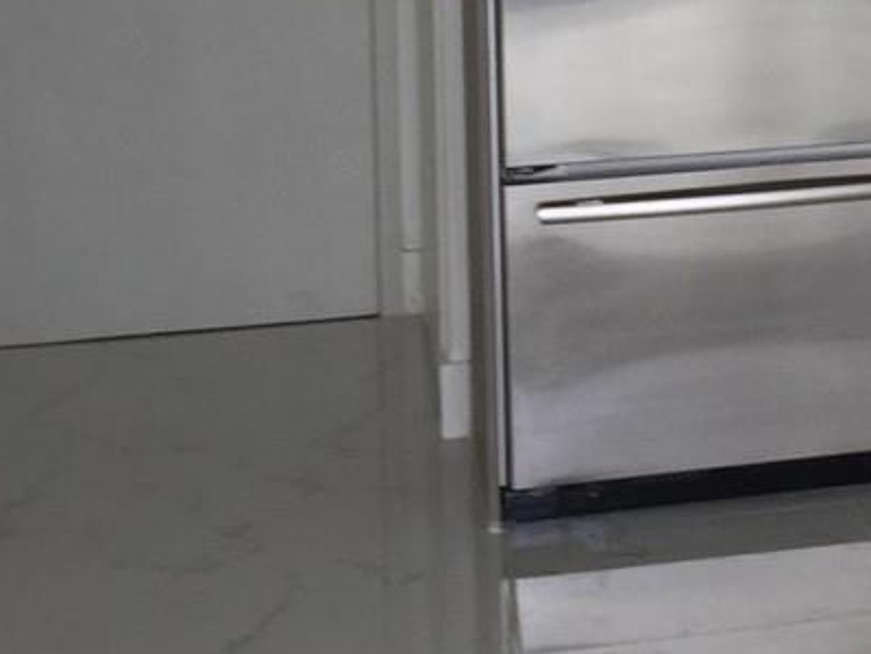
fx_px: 2919
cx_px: 1230
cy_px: -181
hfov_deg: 15.8
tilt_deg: -4.4
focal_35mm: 116
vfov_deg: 12.4
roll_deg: +1.0
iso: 32
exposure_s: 1/60
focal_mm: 4.15
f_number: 2.2
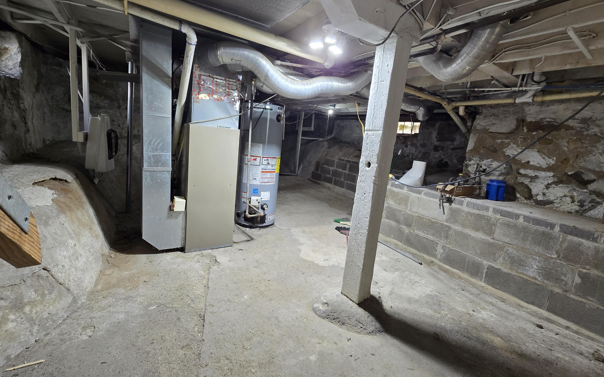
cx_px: 298
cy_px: 180
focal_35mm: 14
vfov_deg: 78.6
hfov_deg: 105.3
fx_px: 230
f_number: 2.2
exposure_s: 1/60
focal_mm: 2.2
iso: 160
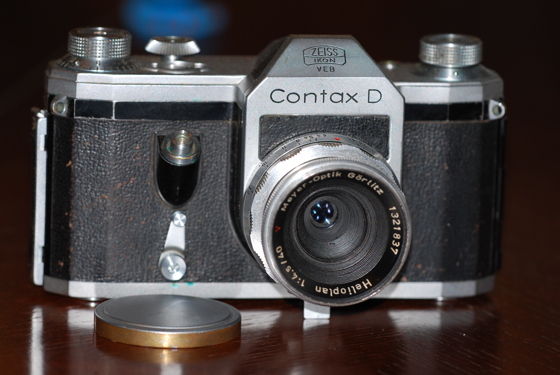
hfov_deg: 9.1
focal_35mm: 225
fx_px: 3504
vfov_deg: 6.1
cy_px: 188
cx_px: 280
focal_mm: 150
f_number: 5.6
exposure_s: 1/60
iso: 100
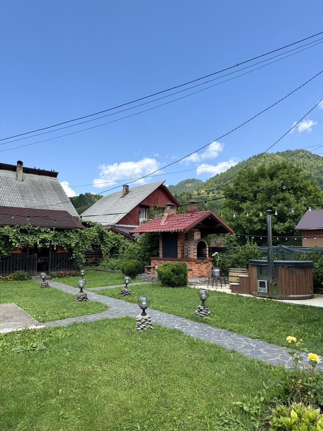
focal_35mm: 24
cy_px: 216
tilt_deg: +6.6
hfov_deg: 56.8
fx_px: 299
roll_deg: -1.0
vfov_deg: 71.6
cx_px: 162
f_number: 1.78
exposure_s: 1/2370
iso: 80
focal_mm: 6.76
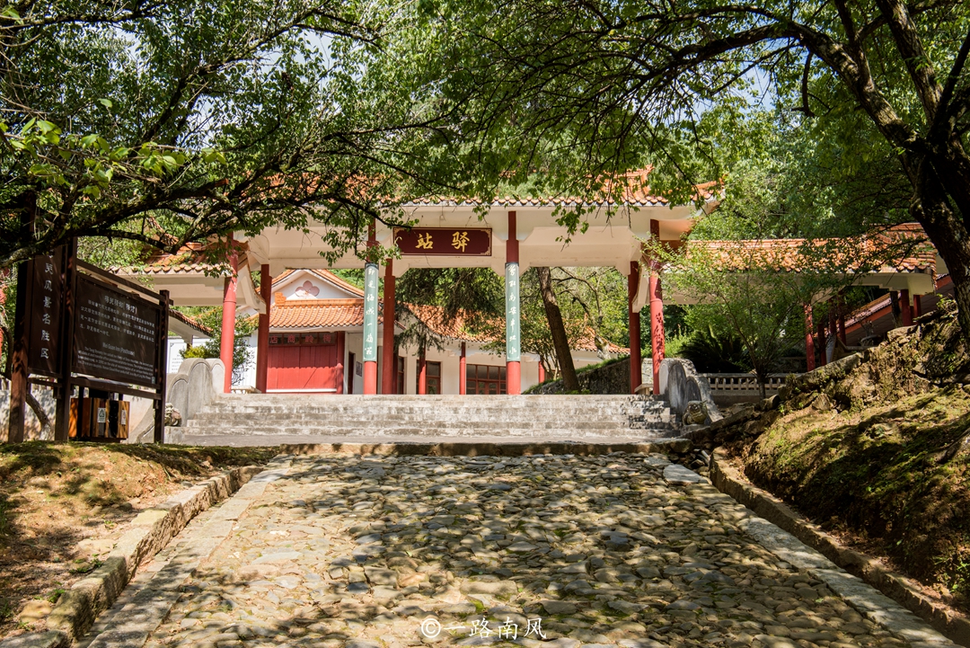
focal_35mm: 34
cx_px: 485
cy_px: 324
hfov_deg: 55.8
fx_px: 916
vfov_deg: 38.9
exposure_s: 1/100
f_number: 13
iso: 200
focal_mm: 34
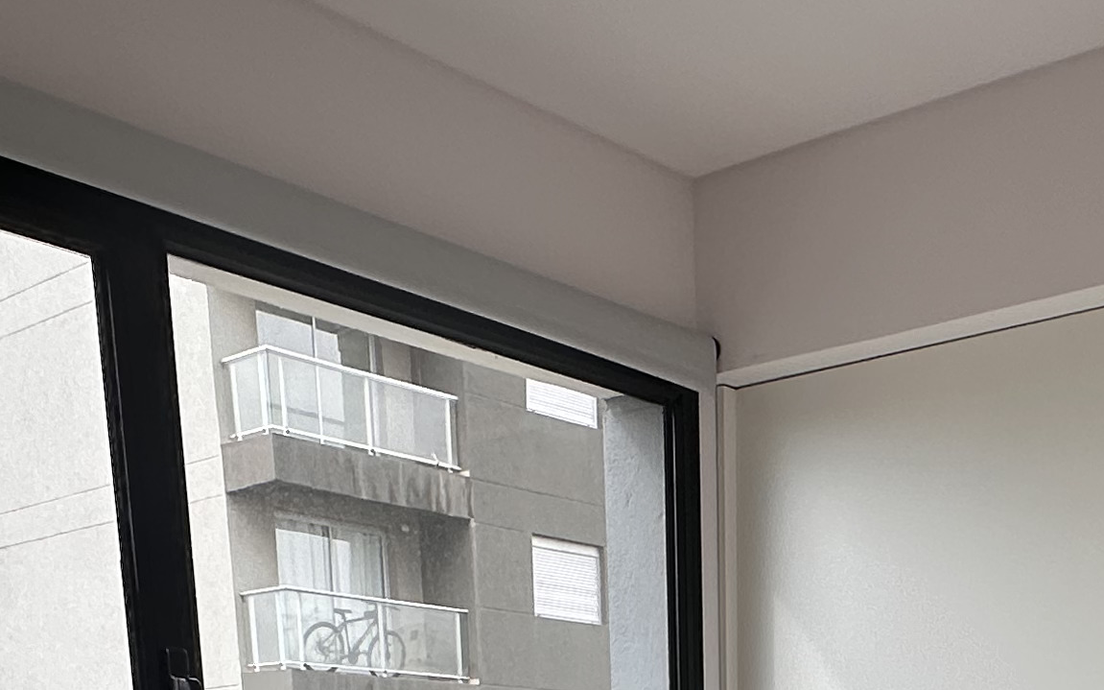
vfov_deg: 19.6
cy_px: 1183
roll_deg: +0.7
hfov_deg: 38.1
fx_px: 1564
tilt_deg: -12.6
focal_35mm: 52
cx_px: 790
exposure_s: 1/237
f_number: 2.2
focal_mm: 2.22
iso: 40
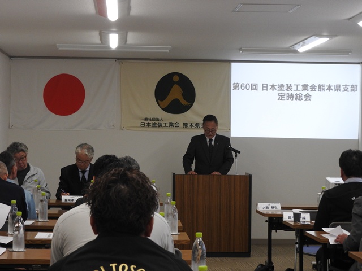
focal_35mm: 95
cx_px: 181
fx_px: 993
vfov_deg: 15.6
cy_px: 136
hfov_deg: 20.7
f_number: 4.8
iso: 280
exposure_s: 1/60
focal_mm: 17
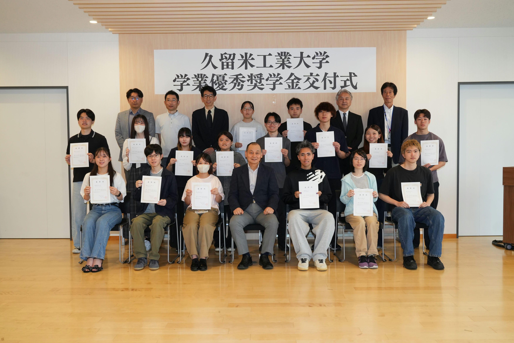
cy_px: 172
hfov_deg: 54.4
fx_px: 500
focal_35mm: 35
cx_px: 257
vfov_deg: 37.8
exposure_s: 1/160
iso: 2000
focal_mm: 35
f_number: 8
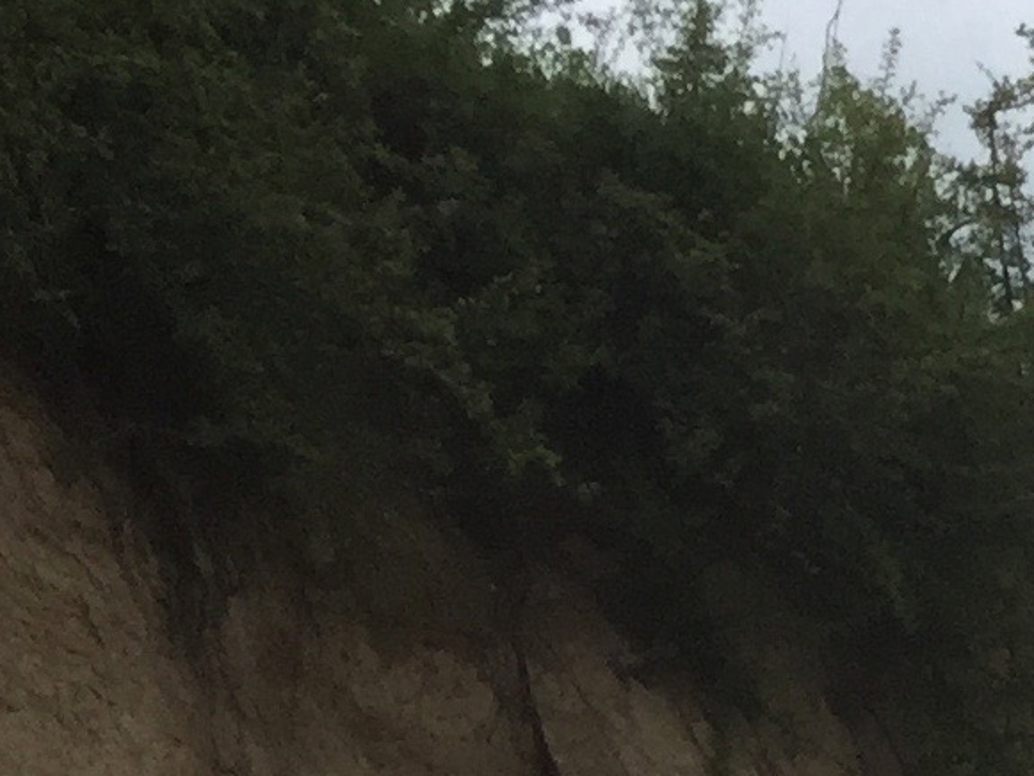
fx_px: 4870
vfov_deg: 8.5
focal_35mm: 163
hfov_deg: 10.2
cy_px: 1702
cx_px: 2650
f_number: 2.2
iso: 32
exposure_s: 1/1883
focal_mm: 4.15
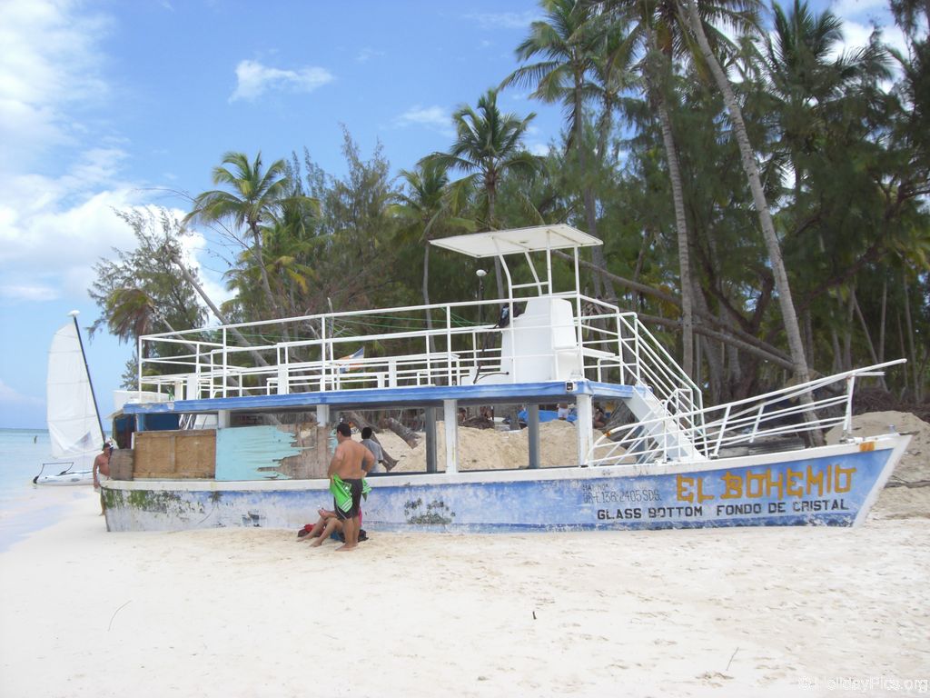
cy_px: 349
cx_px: 465
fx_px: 1021
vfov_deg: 37.7
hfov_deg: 49.0
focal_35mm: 38
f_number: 2.7
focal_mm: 6.2
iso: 64
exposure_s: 1/1000
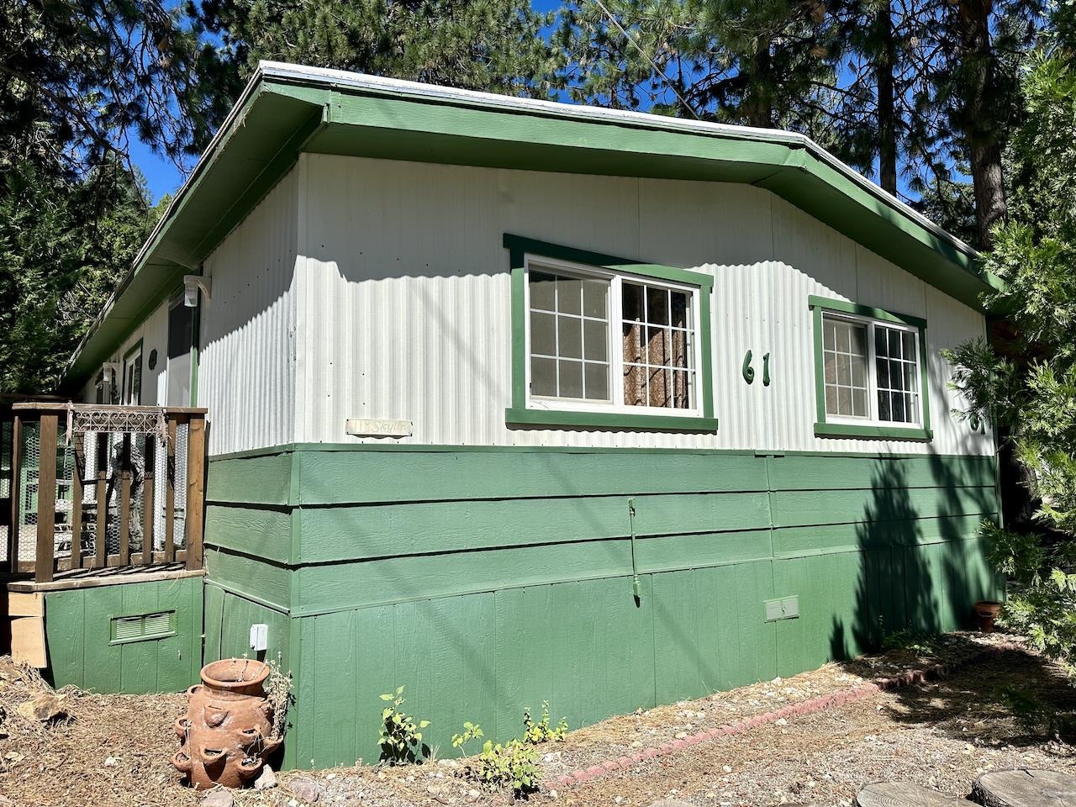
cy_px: 404
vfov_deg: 56.8
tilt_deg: +4.9
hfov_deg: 71.6
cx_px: 538
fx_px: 746
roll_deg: -0.4
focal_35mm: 24
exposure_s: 1/5525
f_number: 1.78
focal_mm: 6.86
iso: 80
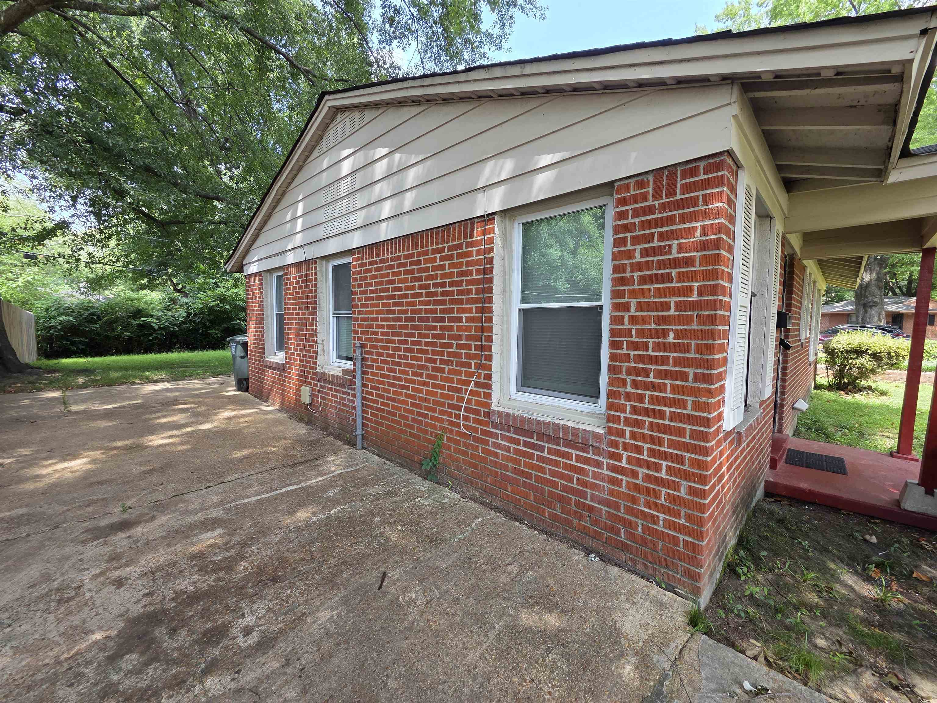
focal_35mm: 13
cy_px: 352
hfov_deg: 106.2
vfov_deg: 89.9
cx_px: 468
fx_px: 352
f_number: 2.2
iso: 50
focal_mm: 2.2
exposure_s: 1/159
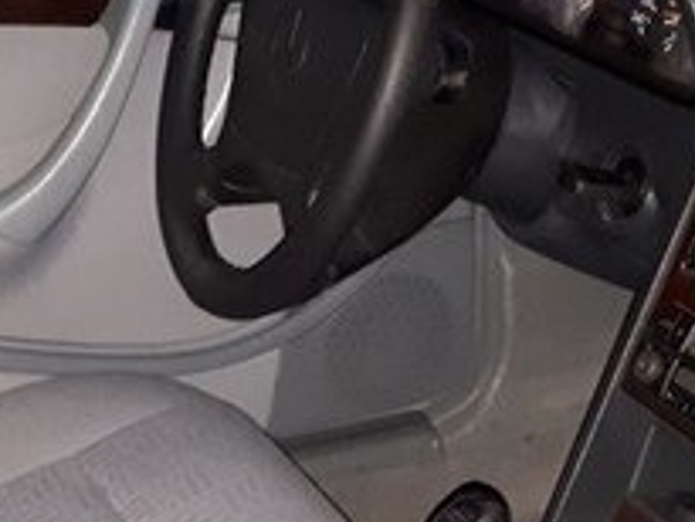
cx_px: 553
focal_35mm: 87
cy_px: 652
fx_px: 1748
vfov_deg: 16.2
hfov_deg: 22.2
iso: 500
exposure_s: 1/17
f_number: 1.9
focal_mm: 3.6
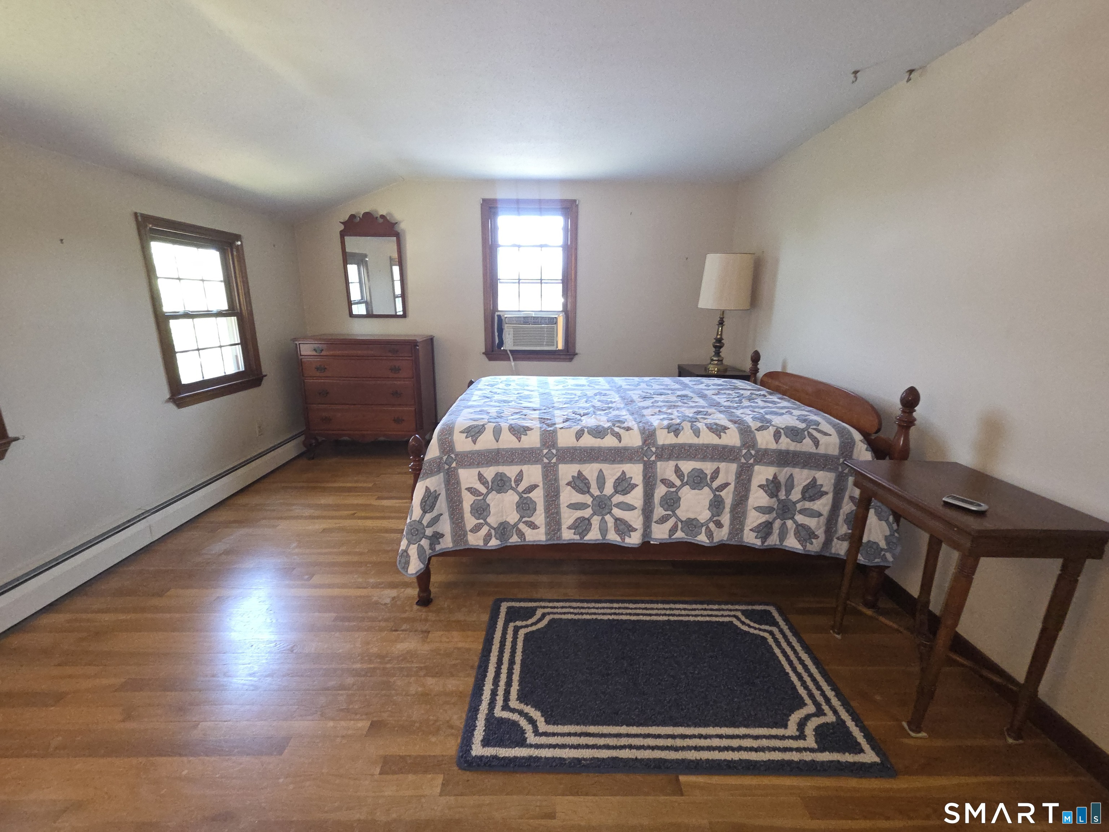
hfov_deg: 106.2
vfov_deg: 89.9
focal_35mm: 13
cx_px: 554
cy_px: 416
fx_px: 416
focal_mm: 2.2
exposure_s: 1/30
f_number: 2.2
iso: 320
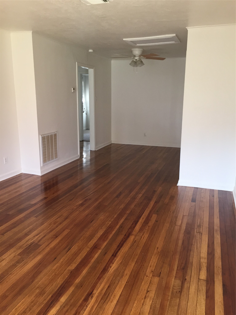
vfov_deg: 61.7
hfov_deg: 48.2
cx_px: 118
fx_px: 264
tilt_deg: -13.0
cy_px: 158
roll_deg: -0.1
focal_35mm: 29
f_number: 2.2
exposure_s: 1/30
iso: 40
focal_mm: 4.15
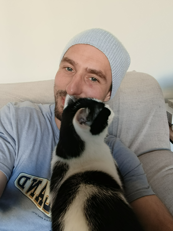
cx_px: 86
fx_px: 173
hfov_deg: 53.1
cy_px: 116
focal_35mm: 26
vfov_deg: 67.3
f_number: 2.2
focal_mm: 2.23
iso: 97
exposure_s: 1/33.3
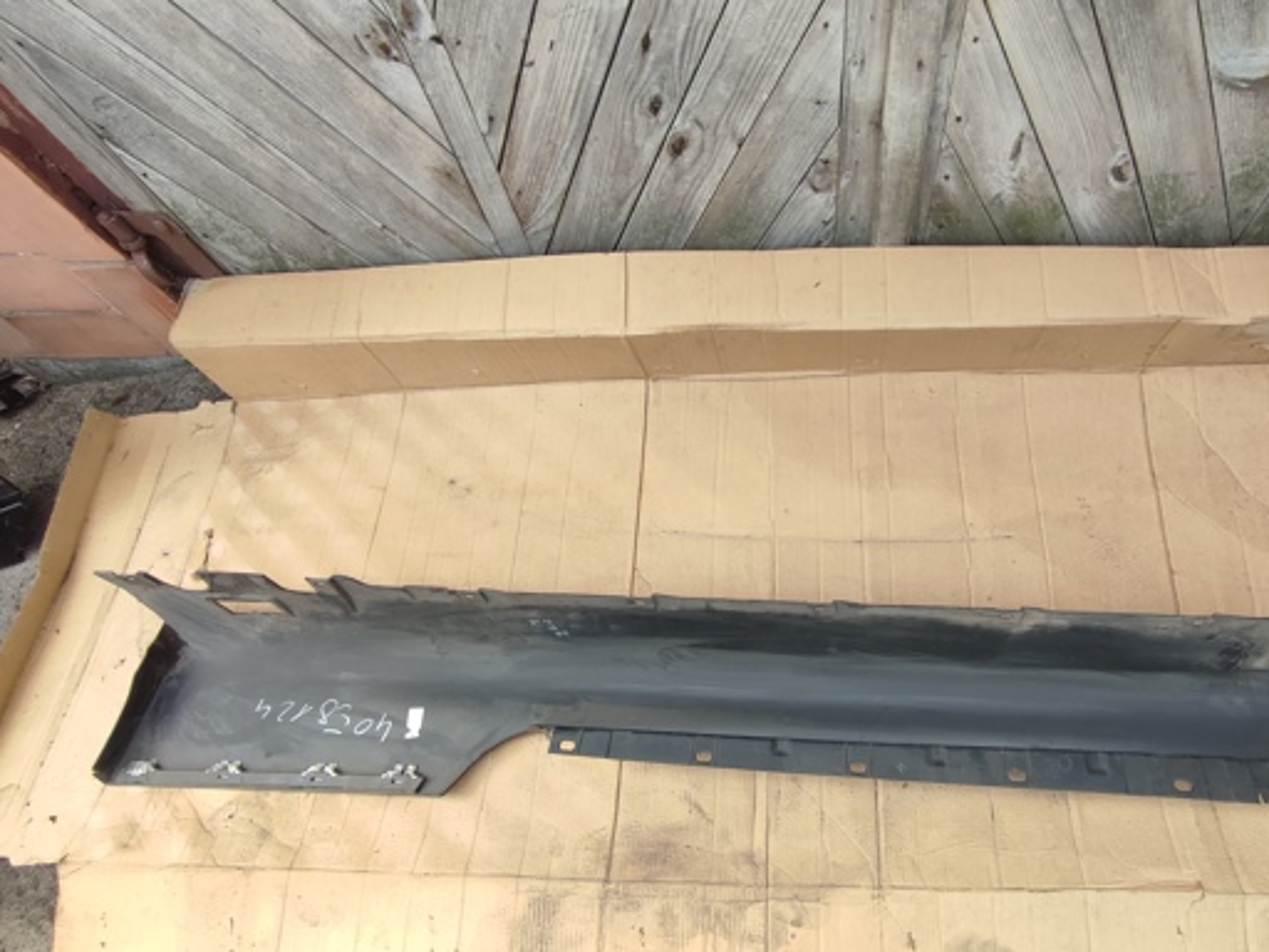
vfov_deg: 65.9
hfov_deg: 80.6
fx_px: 733
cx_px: 773
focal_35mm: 20
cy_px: 501
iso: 50
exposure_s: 1/205
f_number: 2.2
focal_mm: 1.65
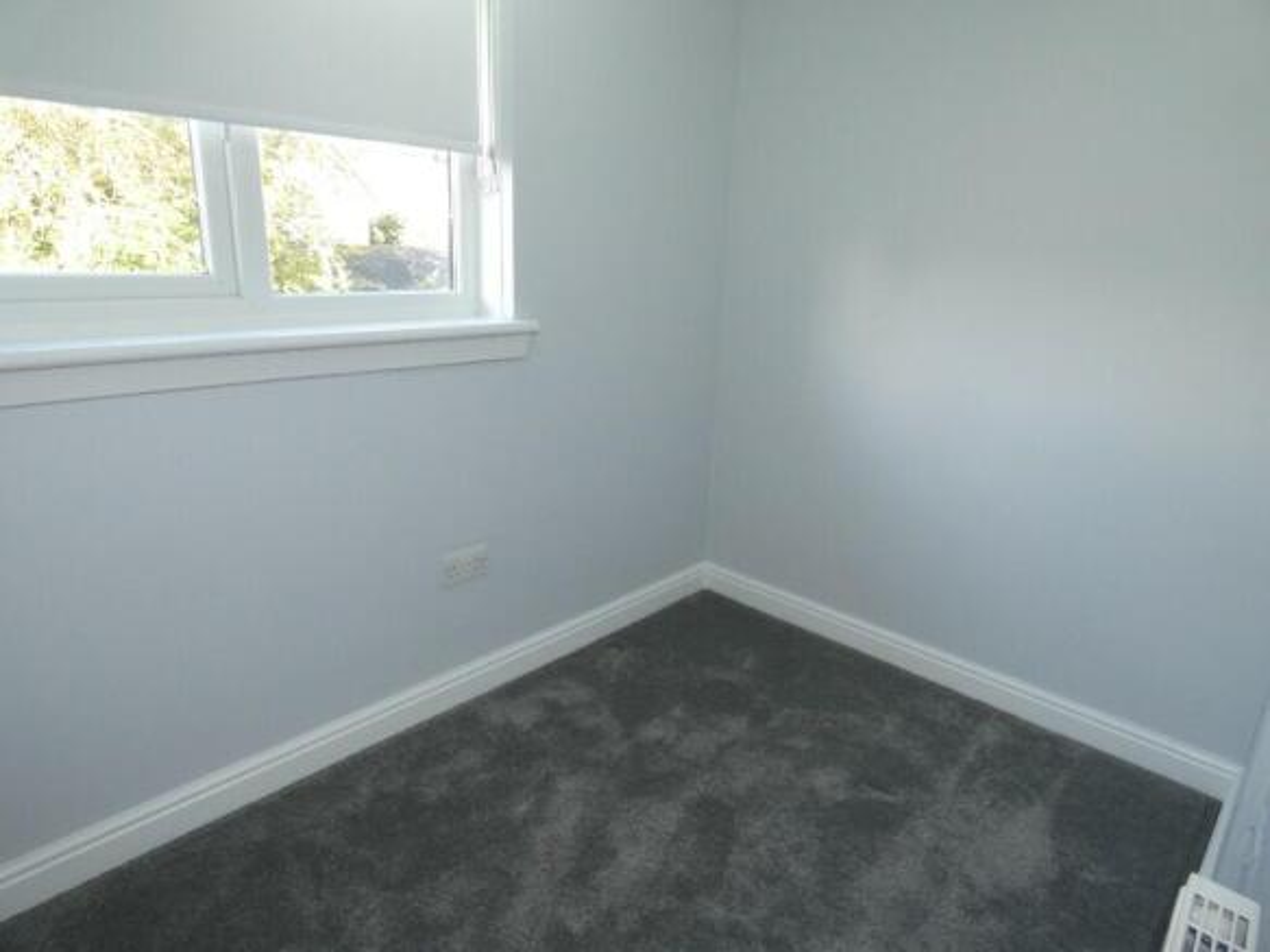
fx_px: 734
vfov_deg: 66.0
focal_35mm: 20
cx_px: 635
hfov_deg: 81.8
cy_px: 476
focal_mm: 3.6
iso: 160
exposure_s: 1/60
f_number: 2.8
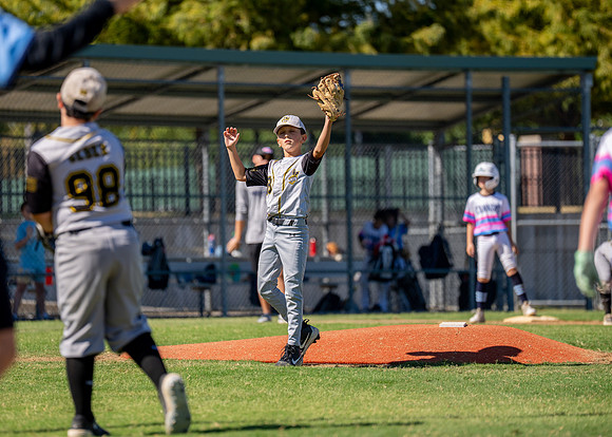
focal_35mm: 244
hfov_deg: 8.3
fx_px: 4237
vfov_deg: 5.9
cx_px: 272
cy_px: 218
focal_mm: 200
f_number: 2.8
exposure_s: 1/3200
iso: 125
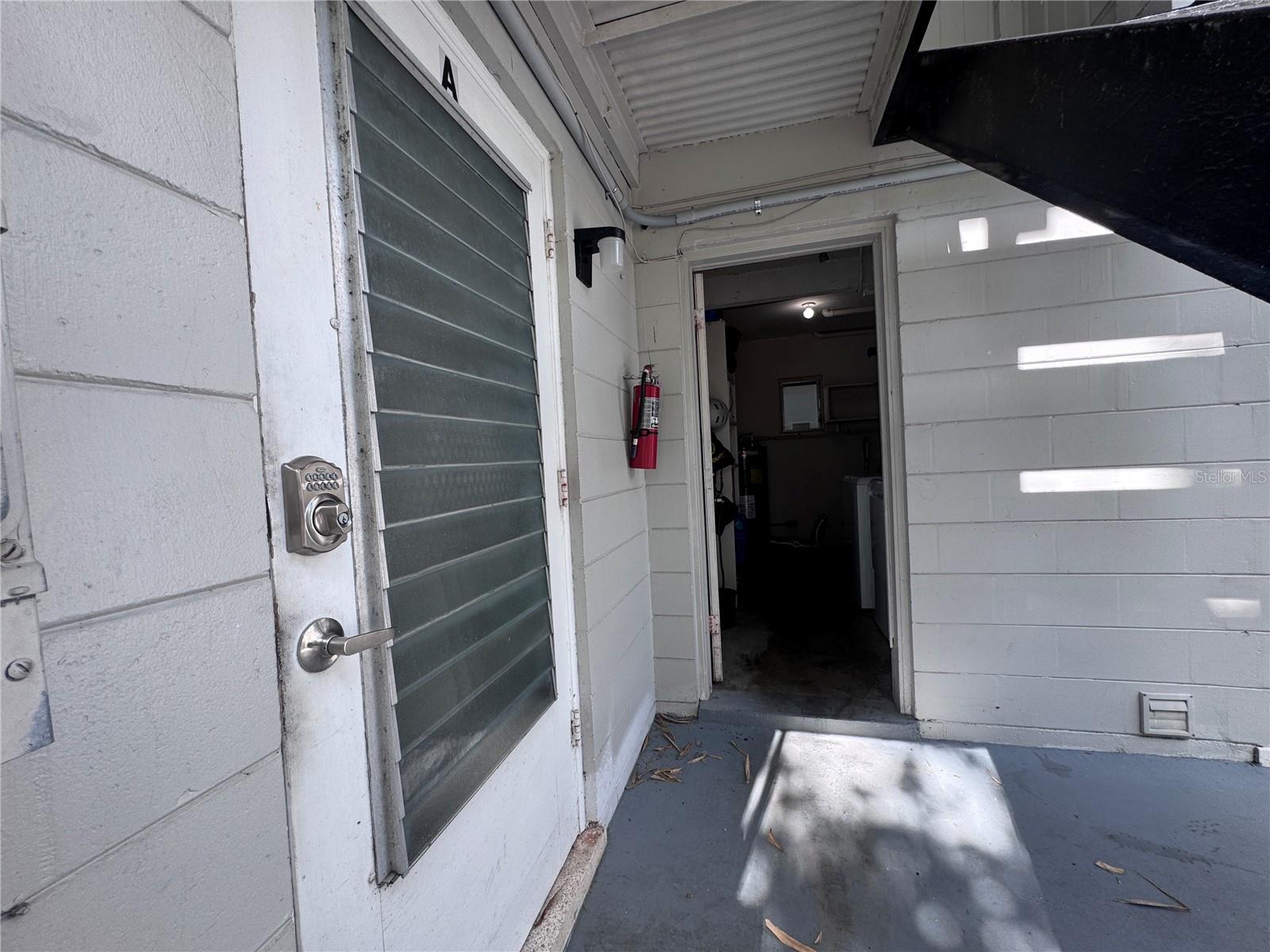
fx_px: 514
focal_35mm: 14
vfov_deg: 85.7
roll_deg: +4.1
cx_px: 635
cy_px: 476
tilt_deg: -2.2
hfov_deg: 102.1
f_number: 2.2
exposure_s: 1/136
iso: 40
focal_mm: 2.22
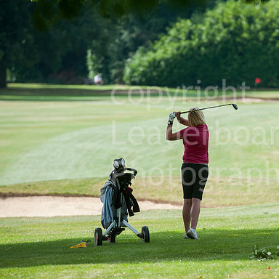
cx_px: 206
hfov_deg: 4.5
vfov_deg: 4.6
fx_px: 3511
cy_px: 140
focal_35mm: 385
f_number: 7.1
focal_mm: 300
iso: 500
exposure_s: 1/3200
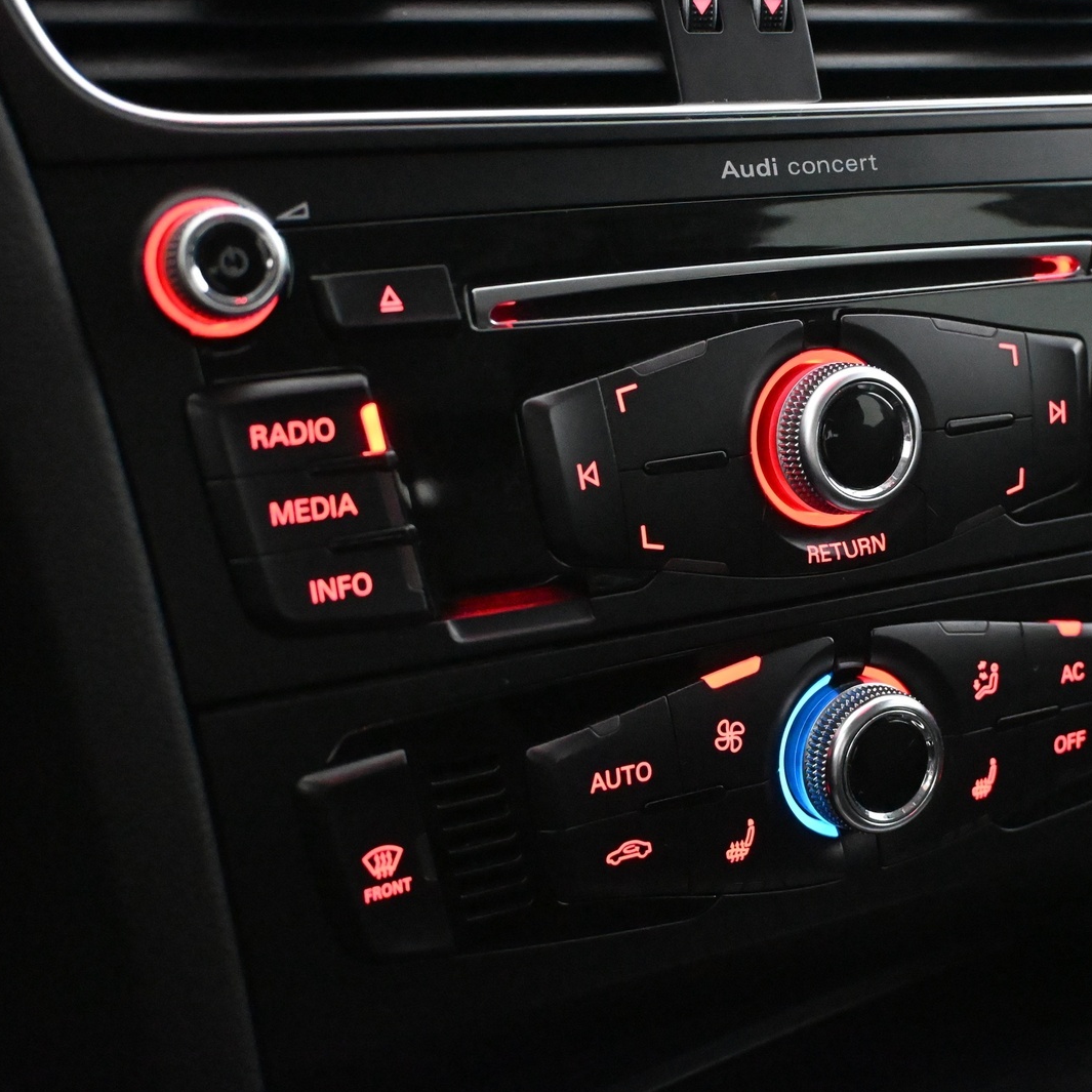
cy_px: 543
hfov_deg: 31.6
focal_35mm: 53
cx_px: 771
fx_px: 1903
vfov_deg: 32.0
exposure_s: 1/50
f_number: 4.5
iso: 12800
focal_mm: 27.5
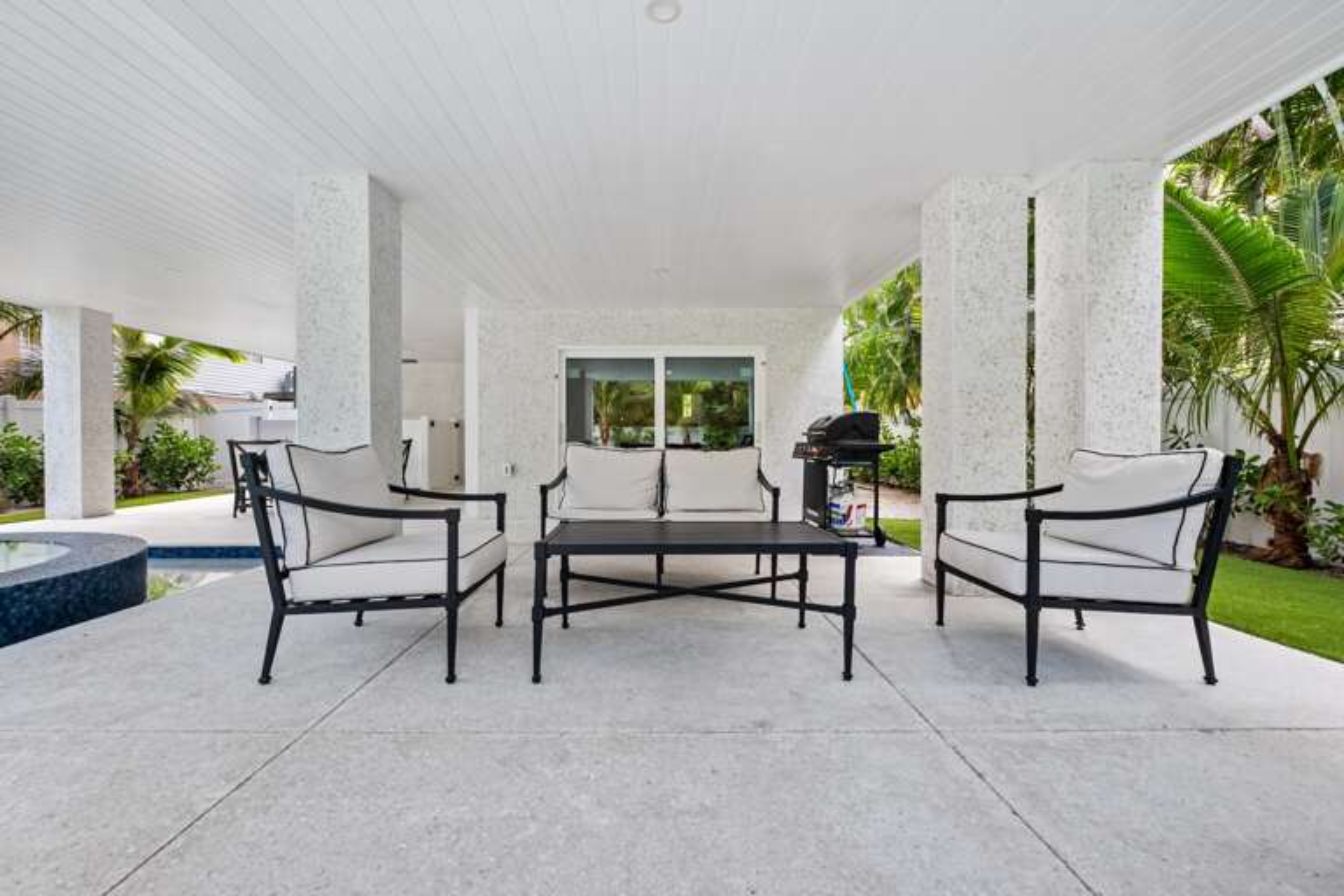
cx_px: 672
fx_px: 560
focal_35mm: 15
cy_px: 448
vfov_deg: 77.3
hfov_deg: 100.4
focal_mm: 10
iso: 640
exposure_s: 1/20
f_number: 6.4
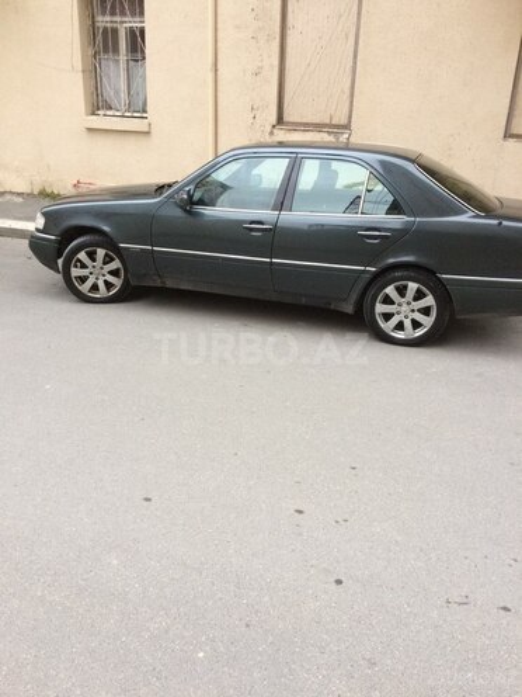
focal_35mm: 29
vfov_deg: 61.7
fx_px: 583
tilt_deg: -24.2
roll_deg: -1.5
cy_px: 348
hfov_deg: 48.2
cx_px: 261
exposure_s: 1/33
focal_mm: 4.15
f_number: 2.2
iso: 160
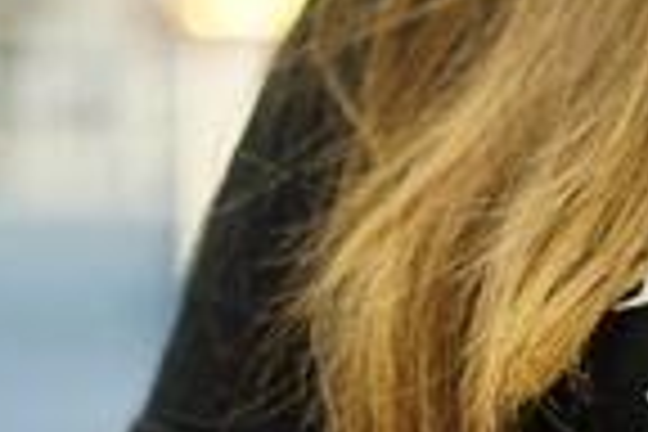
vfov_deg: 6.5
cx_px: 1008
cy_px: 698
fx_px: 3744
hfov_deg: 9.6
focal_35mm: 208
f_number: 1.8
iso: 320
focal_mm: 50
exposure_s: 1/50
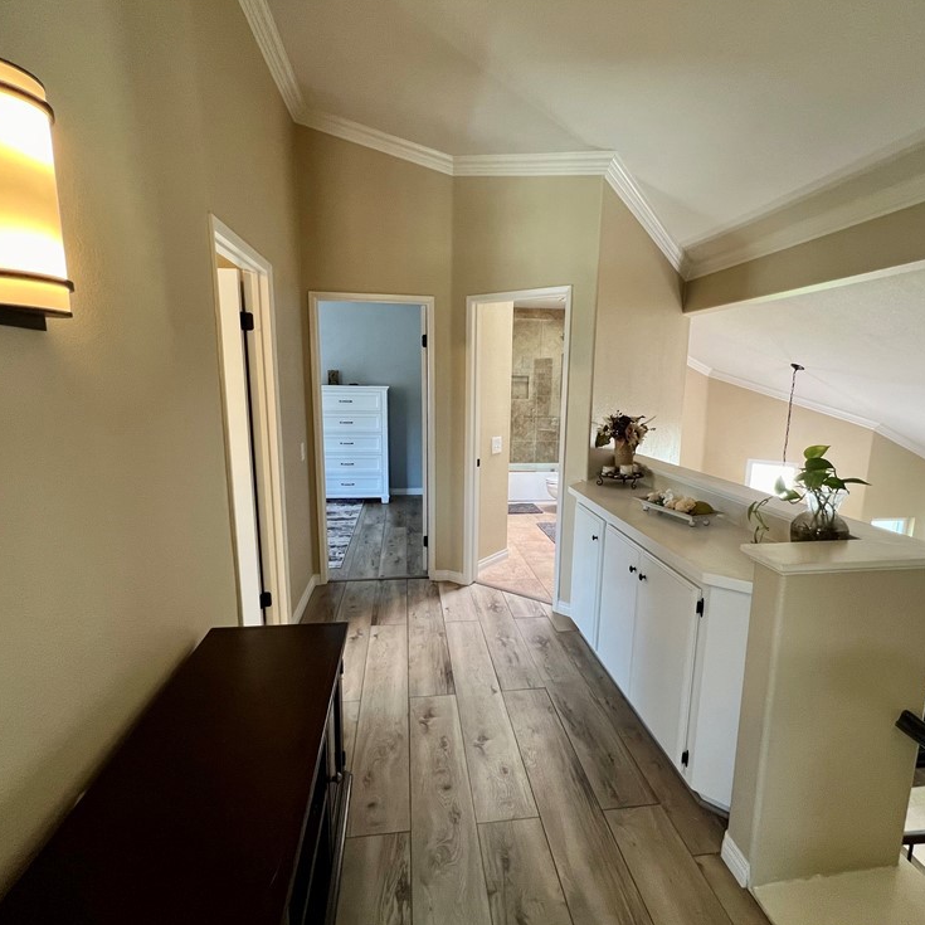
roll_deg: -1.3
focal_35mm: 16
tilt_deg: -10.1
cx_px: 487
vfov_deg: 87.4
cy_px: 476
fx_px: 484
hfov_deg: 87.4
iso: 250
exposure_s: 1/60
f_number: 1.8
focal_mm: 1.57
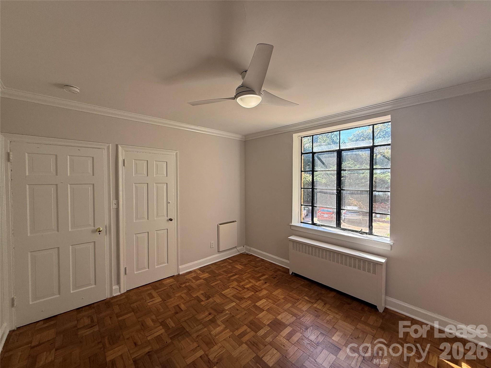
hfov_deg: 102.1
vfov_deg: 85.7
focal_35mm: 14
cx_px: 246
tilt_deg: -1.6
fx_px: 199
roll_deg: +0.2
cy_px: 184
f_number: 2.2
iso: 64
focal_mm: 2.22
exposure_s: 1/134
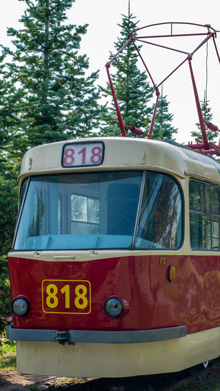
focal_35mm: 79
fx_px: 819
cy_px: 196
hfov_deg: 15.2
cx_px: 184
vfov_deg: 26.8
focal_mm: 50
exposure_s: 1/160
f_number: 5.6
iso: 125
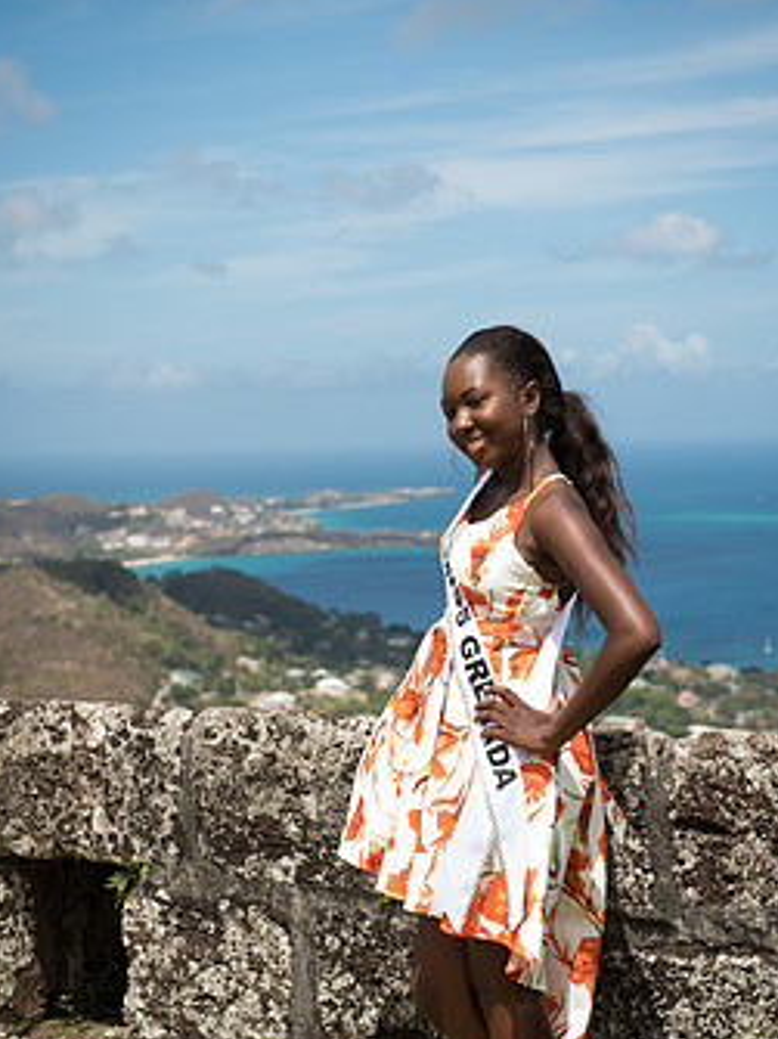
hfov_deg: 18.4
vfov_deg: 24.4
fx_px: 2399
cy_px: 639
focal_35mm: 80
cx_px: 428
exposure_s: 1/160
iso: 64
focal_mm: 62
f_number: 5.6
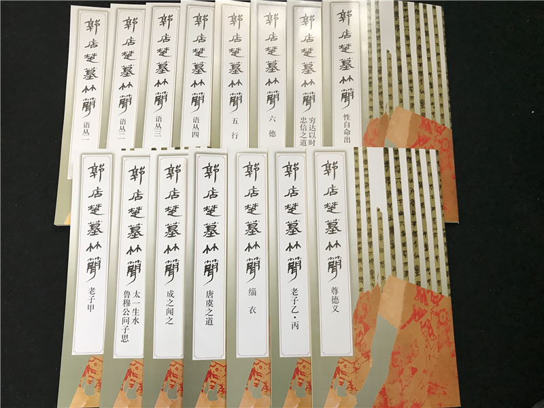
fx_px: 440
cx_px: 272
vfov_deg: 49.7
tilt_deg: -76.7
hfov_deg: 63.4
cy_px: 204
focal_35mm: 28
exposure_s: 1/33
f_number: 1.8
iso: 40
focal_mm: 3.99
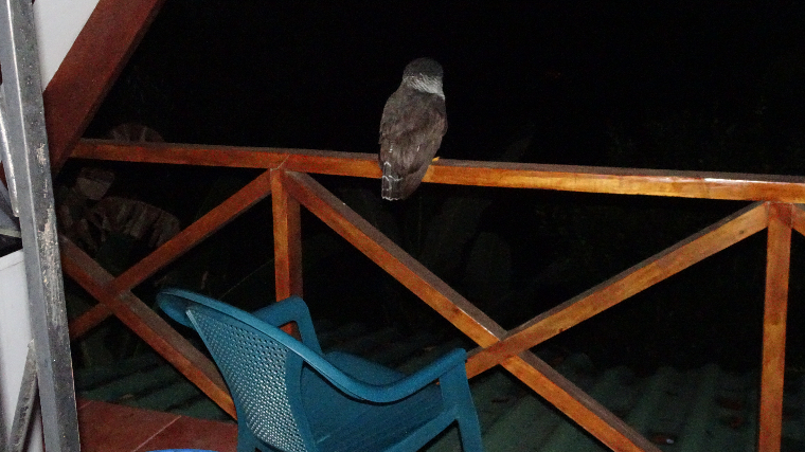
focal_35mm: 39
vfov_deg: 30.2
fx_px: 832
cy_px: 148
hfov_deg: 51.6
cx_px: 407
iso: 1600
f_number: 4
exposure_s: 1/13
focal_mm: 5.79
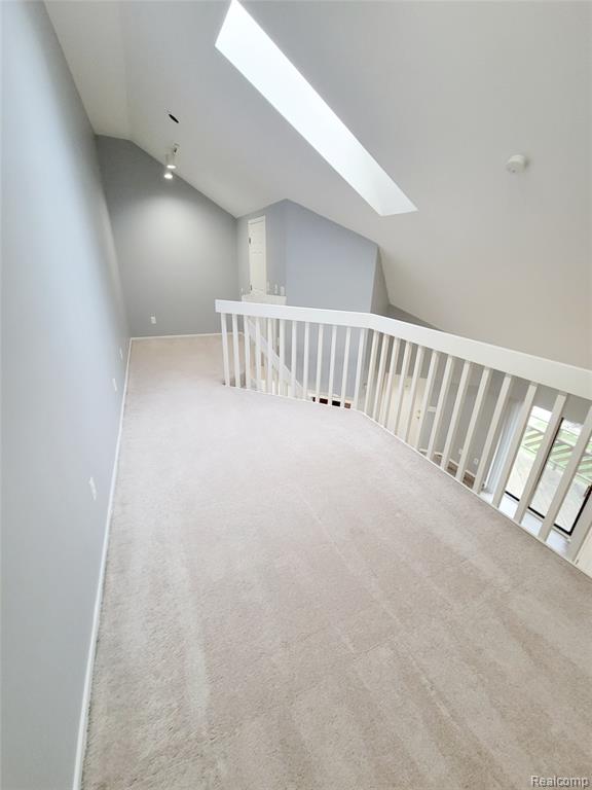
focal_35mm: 13
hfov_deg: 89.9
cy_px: 395
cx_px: 296
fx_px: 296
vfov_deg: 106.2
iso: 400
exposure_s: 1/30
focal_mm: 2.2
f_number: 2.2
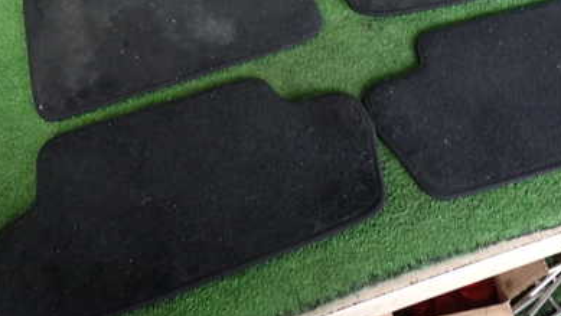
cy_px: 46
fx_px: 625
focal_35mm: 42
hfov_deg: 48.1
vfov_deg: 27.6
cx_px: 332
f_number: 2
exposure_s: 1/30
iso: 200
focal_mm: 4.5
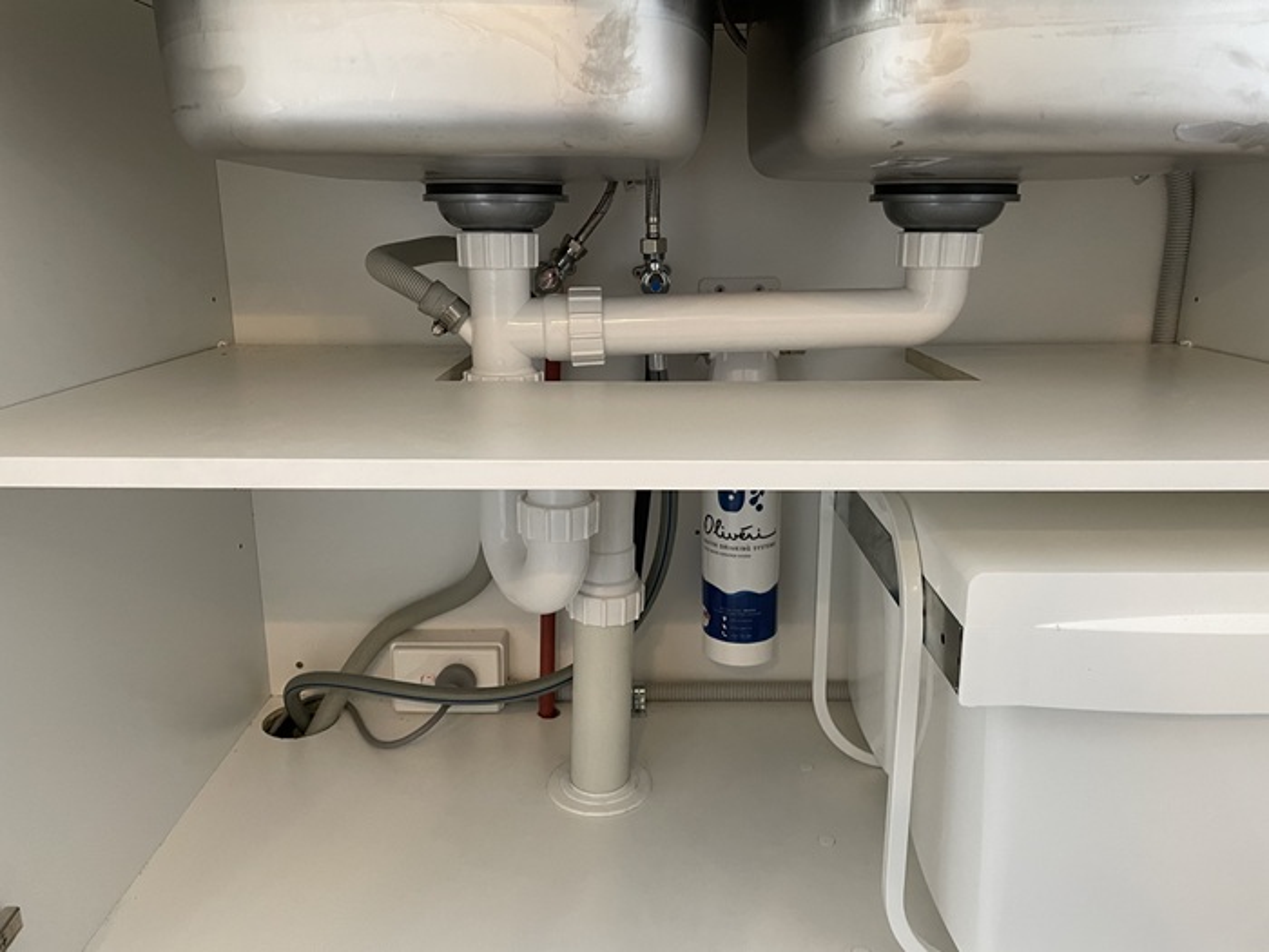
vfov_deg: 53.1
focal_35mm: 26
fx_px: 953
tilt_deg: -14.9
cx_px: 634
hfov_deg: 67.3
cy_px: 476
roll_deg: +0.1
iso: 250
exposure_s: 1/50
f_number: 1.6
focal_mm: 4.2
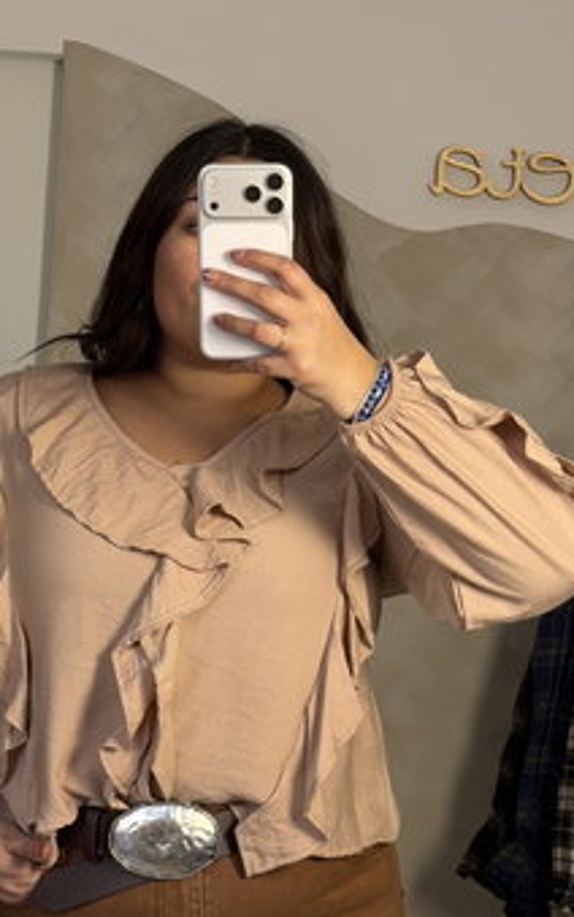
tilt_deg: -16.6
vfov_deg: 25.8
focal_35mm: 80
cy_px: 453
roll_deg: -3.7
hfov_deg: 16.3
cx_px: 246
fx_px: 2002
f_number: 1.78
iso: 50
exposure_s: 1/181
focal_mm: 6.76
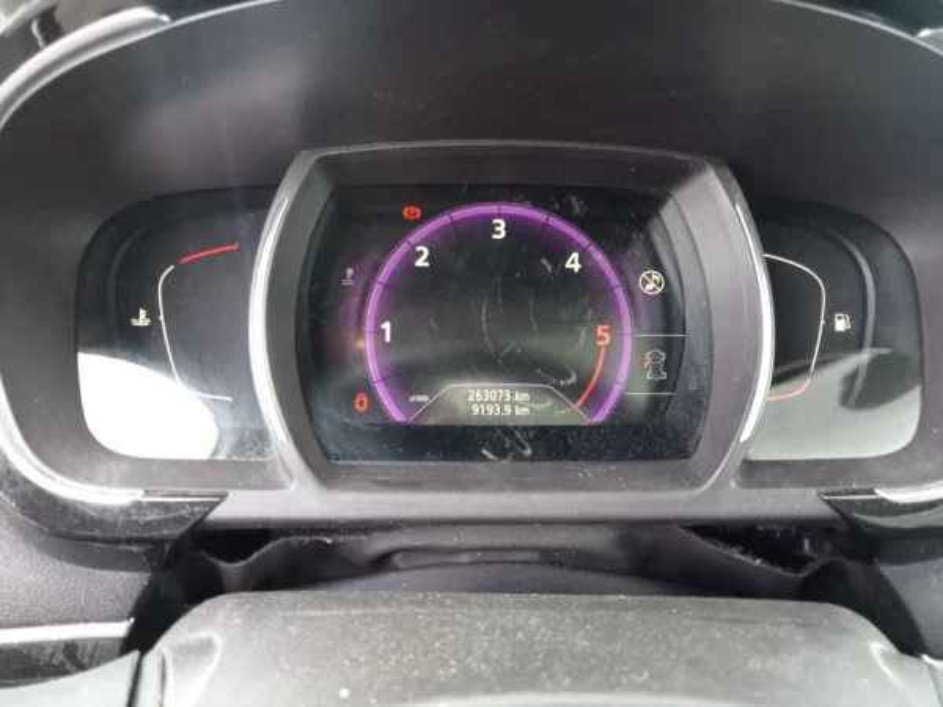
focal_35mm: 28
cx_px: 472
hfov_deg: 63.4
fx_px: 763
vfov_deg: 49.7
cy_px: 354
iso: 345
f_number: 2.2
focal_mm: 3.46
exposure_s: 1/33.3
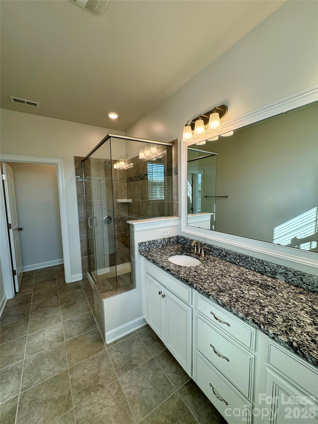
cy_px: 212
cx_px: 159
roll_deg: +1.6
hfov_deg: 85.7
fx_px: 171
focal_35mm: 14
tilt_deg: -6.9
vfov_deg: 102.1
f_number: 2.2
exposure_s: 1/124
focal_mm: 2.22
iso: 40
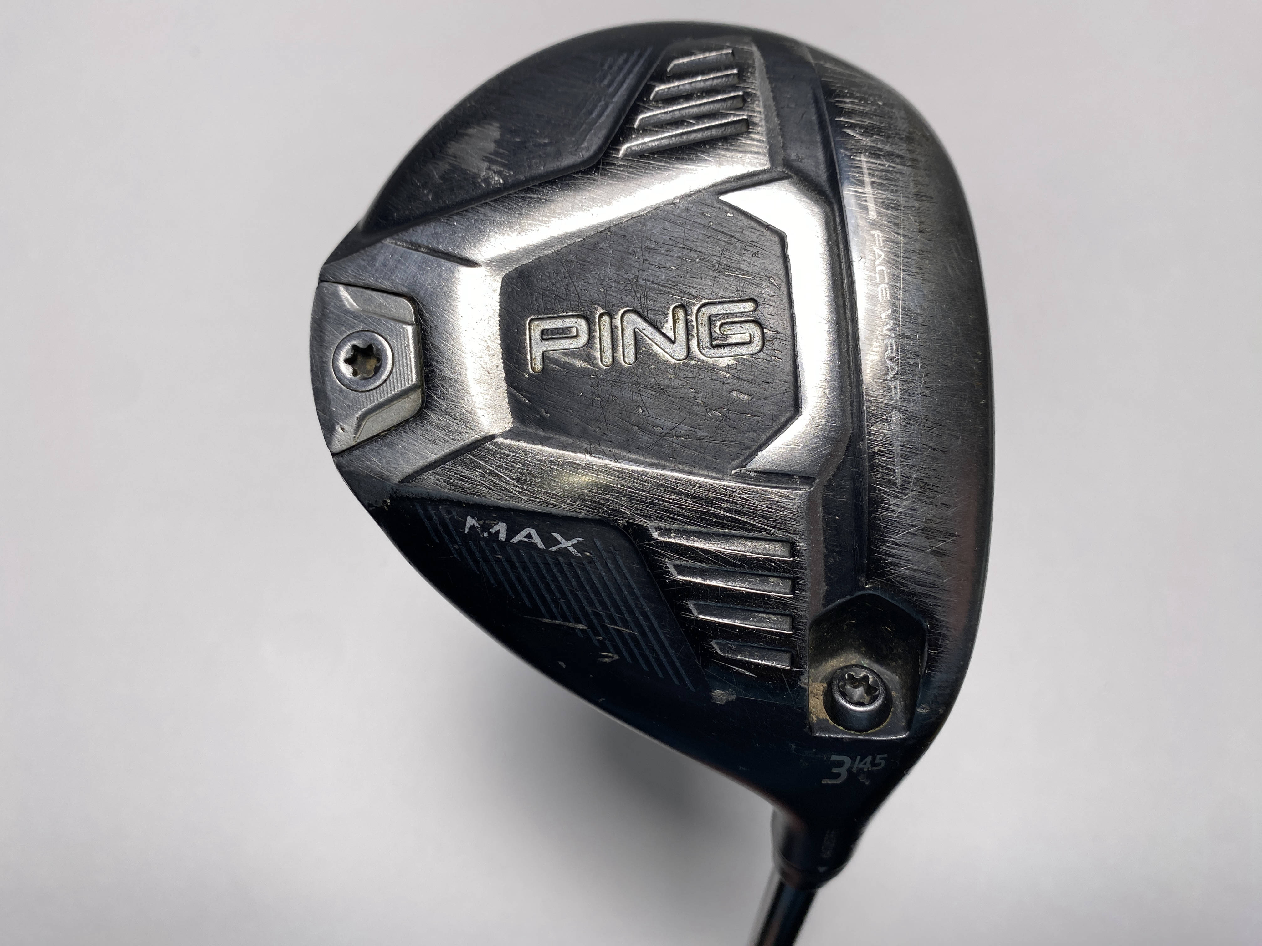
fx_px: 911
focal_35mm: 25
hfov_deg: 69.4
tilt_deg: -70.8
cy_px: 473
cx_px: 631
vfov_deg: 54.9
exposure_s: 1/669
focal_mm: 4.25
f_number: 1.8
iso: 32
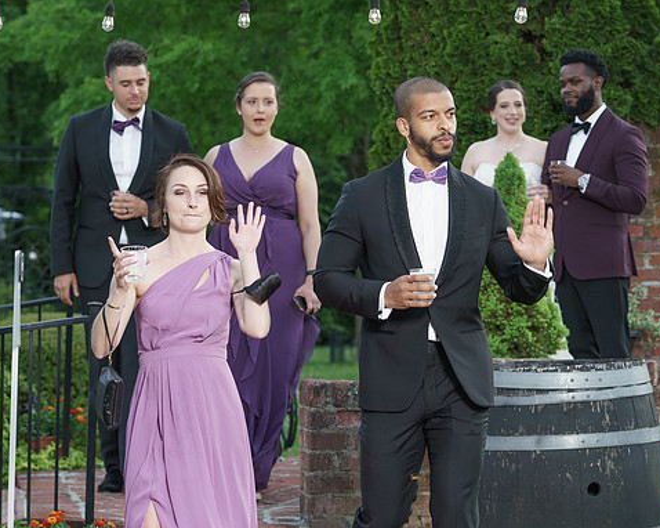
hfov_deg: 14.6
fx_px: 2577
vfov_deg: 11.7
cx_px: 362
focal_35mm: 132
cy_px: 274
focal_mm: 86
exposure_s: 1/200
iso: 200
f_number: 4
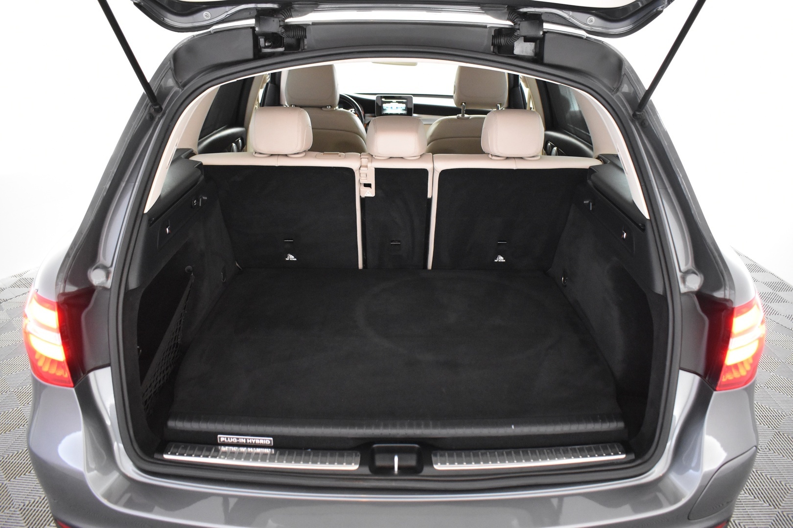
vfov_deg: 47.9
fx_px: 595
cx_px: 396
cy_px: 264
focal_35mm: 27
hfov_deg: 67.4
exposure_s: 1/20
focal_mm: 18
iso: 3200
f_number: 3.5
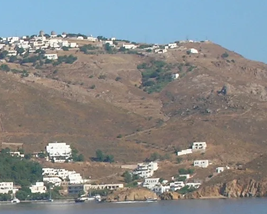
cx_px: -98
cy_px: 163
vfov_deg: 4.1
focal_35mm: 380
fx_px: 3002
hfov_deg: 5.1
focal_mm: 17.1
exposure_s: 1/170
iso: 50
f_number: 8.2
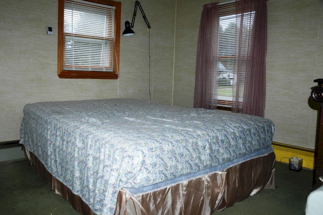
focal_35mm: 33
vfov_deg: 39.9
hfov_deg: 57.3
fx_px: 296
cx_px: 162
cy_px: 108
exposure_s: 1/60
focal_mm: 22
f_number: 7.1
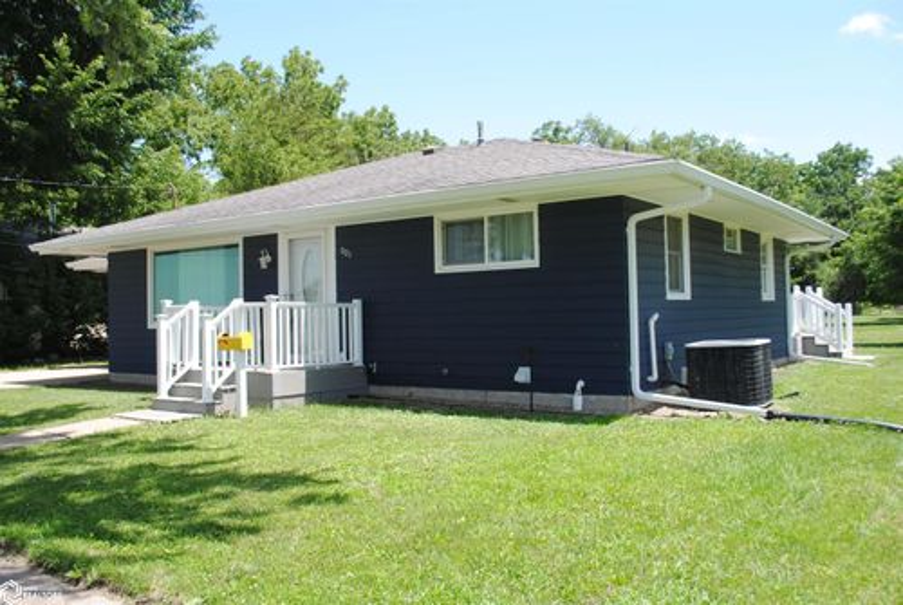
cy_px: 302
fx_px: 829
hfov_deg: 57.2
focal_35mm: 33
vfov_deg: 40.1
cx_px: 452
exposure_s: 1/200
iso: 100
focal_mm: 22
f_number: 7.1
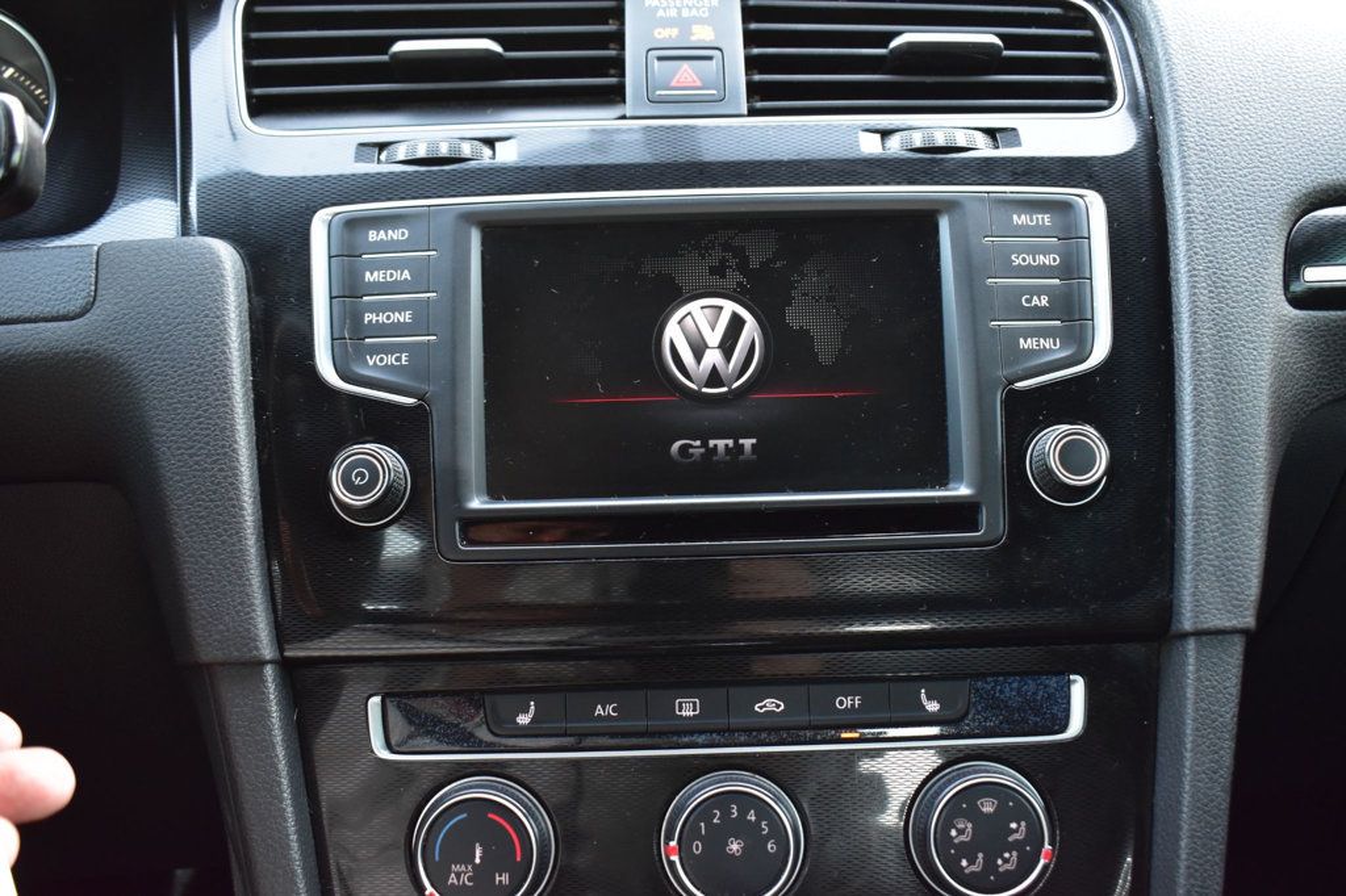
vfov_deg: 36.8
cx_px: 673
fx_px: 1345
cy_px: 448
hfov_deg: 53.1
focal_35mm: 36
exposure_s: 1/15
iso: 1400
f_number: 6.3
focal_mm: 24
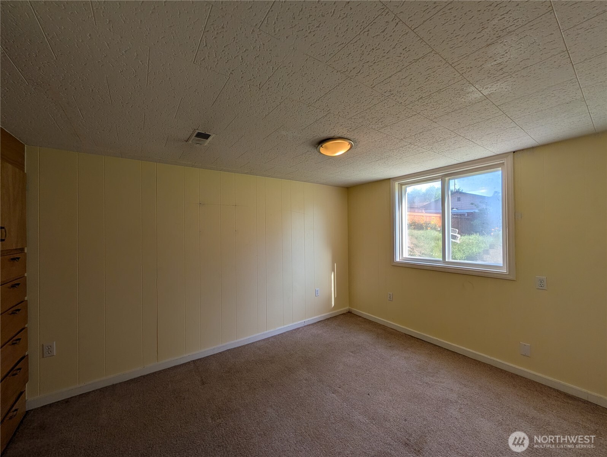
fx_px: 211
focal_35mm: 12
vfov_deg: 94.6
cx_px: 304
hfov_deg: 110.5
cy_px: 228
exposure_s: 1/547
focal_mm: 2.02
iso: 42
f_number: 1.7
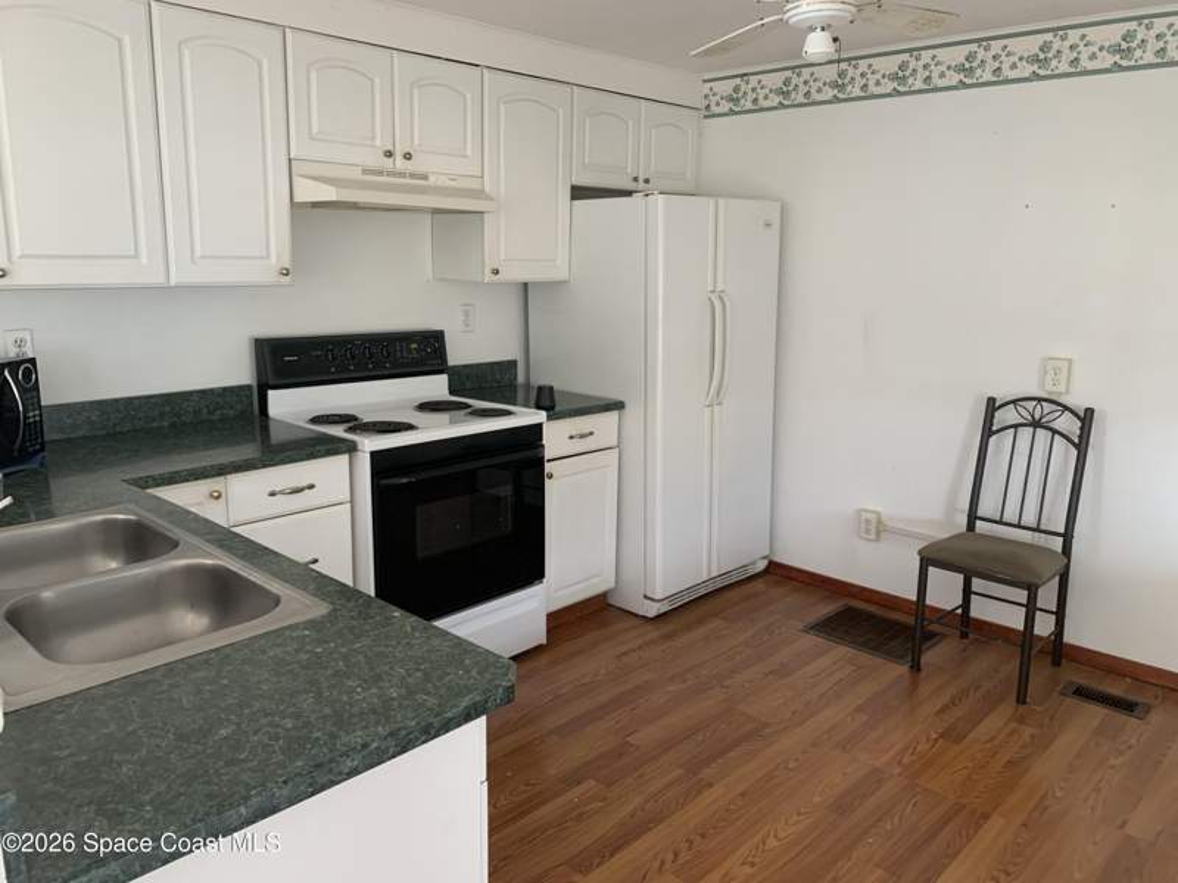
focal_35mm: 26
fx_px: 885
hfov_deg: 67.3
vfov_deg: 53.1
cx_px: 589
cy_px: 442
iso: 200
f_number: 1.8
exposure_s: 1/60
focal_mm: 4.25
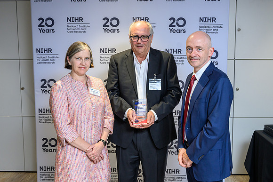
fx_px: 315
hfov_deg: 46.7
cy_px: 81
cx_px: 152
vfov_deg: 32.2
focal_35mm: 42
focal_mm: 37
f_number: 4.5
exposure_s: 1/200
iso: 1250
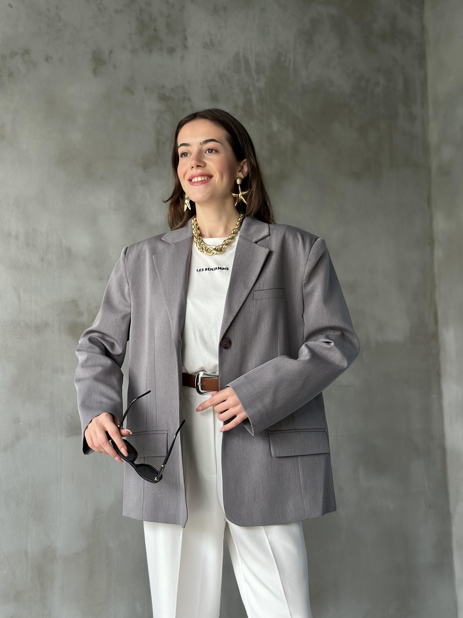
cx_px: 232
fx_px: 856
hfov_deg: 30.3
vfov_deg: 39.7
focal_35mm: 48
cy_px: 309
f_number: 1.78
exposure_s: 1/94
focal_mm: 6.86
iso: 125
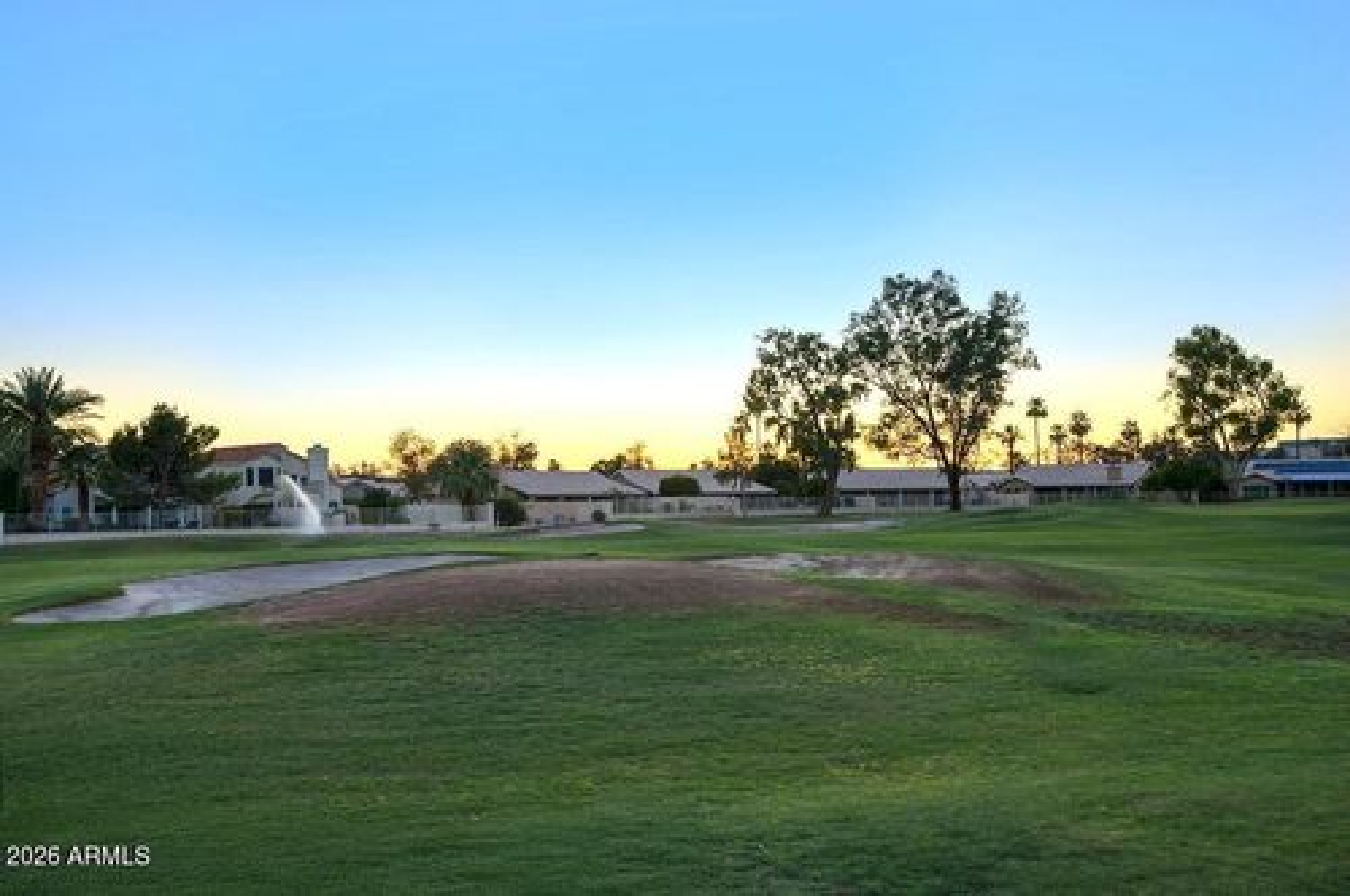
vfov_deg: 37.8
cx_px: 675
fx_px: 1311
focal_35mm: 35
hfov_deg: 54.5
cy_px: 448
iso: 320
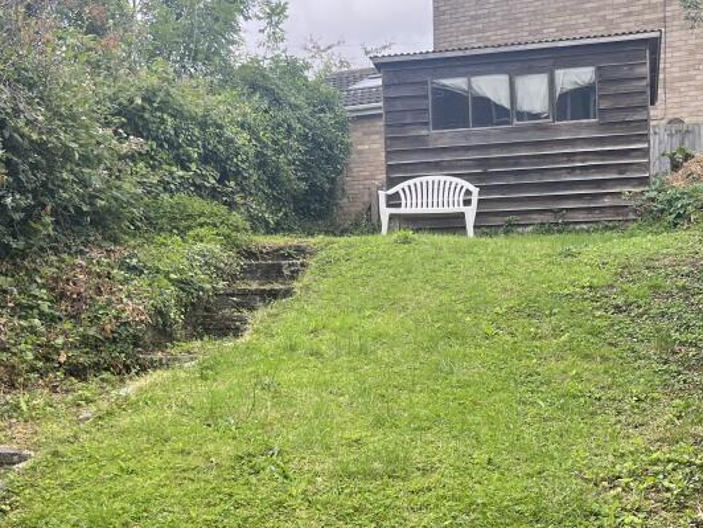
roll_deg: +2.1
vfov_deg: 29.1
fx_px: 1015
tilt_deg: -0.2
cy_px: 296
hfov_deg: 38.2
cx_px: 338
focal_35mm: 50
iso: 50
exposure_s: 1/727
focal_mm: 5.1
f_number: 1.6
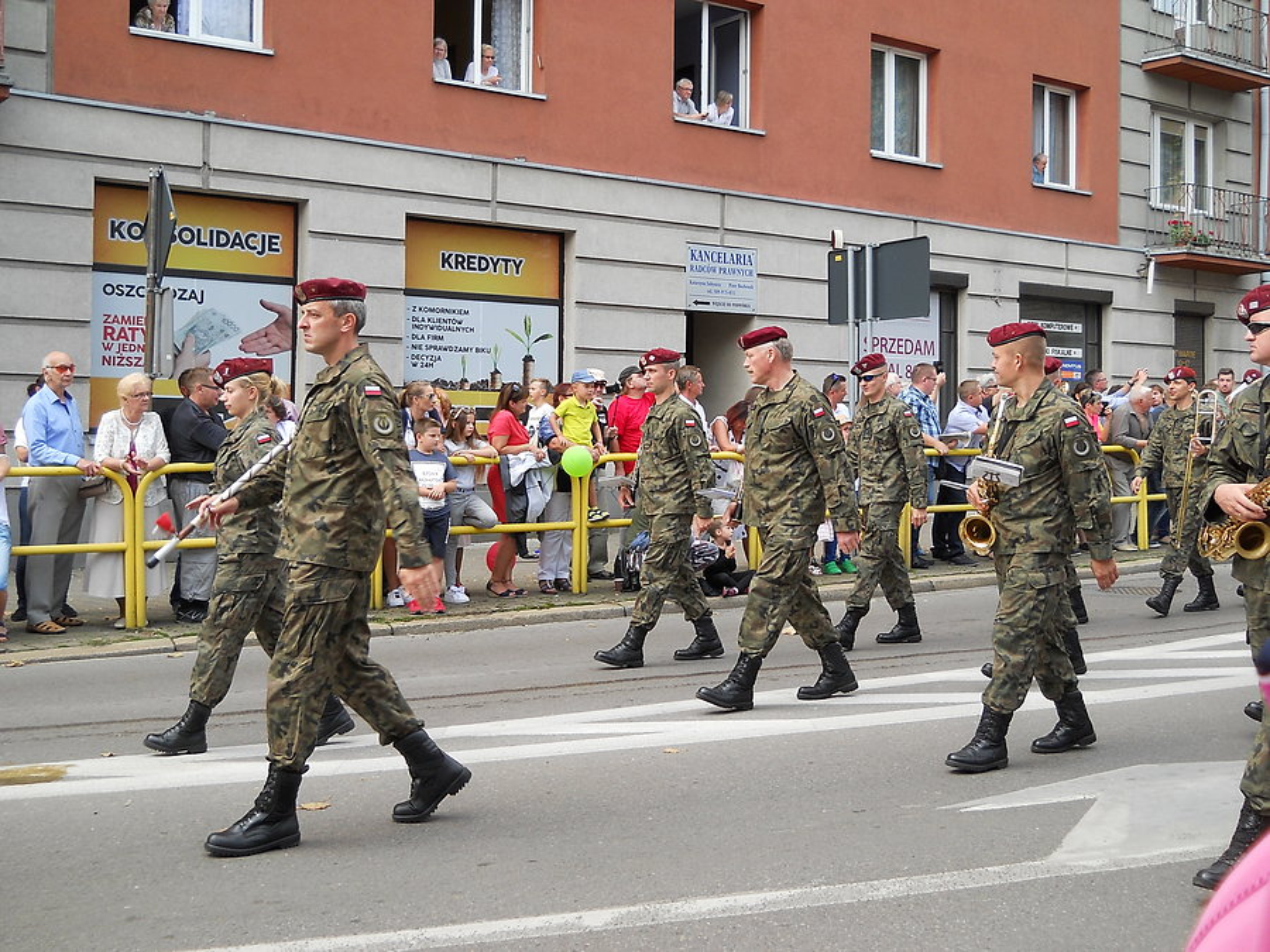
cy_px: 476
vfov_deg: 35.1
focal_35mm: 41
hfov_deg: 45.8
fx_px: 1504
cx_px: 635
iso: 80
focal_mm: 6.72
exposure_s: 1/200
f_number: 3.1
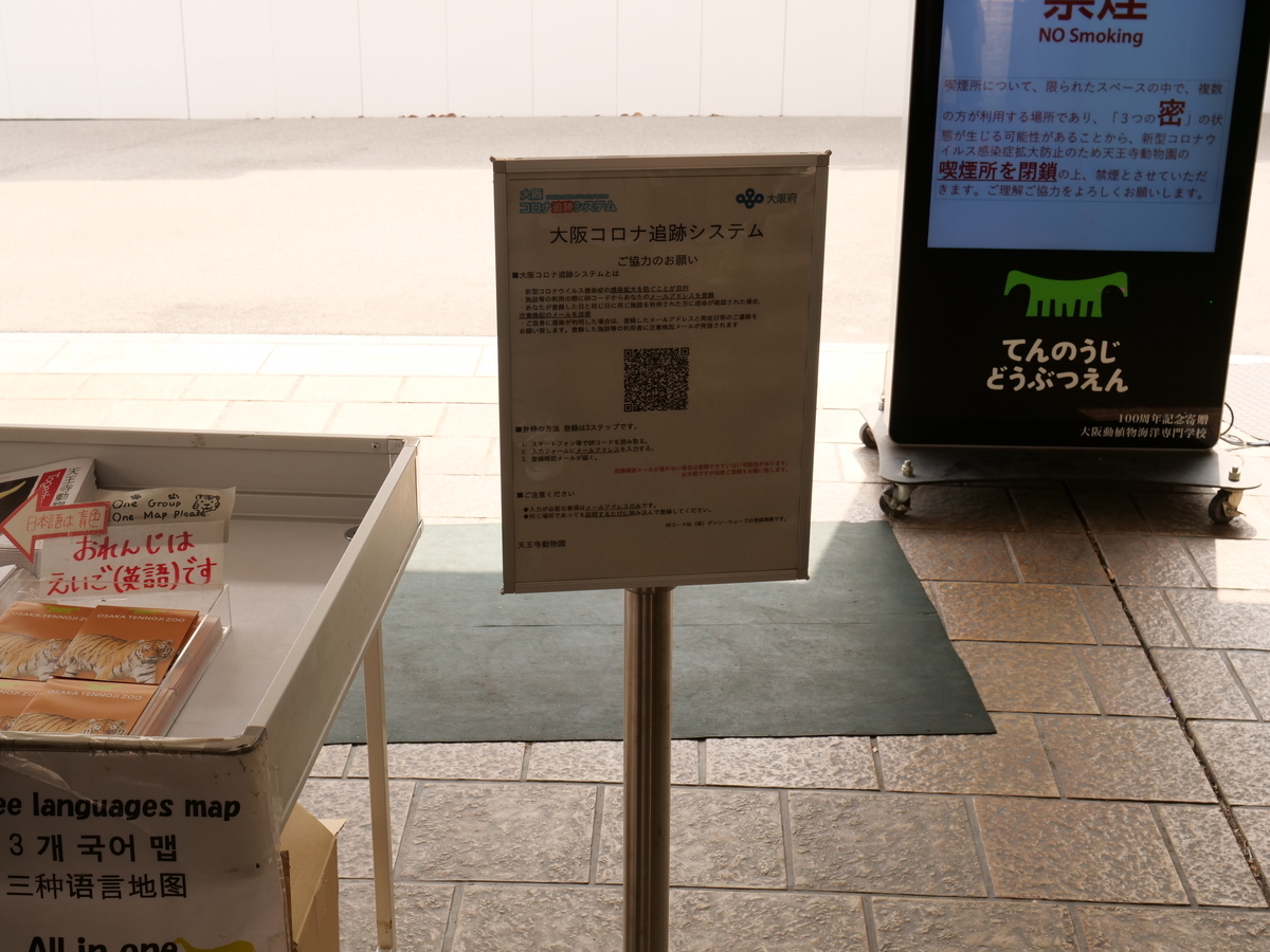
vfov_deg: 30.3
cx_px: 635
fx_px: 1761
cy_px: 476
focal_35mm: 48
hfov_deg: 39.7
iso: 400
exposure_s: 1/125
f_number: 8
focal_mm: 24
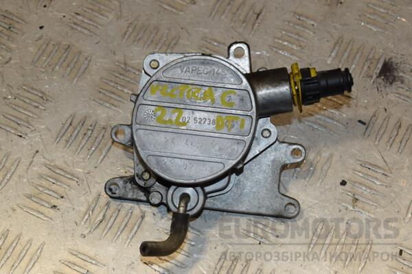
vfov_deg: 15.7
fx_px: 996
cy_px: 137
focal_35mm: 87
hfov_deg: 23.4
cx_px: 206
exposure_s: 1/200
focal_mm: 58
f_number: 10
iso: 800
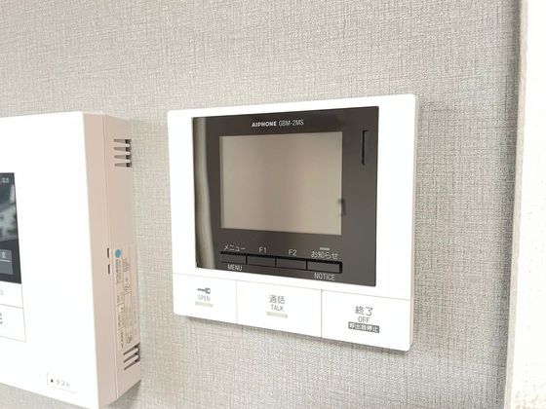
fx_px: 410
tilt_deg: -4.2
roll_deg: +0.6
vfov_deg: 53.1
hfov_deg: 67.3
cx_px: 273
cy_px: 204
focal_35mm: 26
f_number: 1.6
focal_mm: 4.2
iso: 200
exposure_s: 1/60
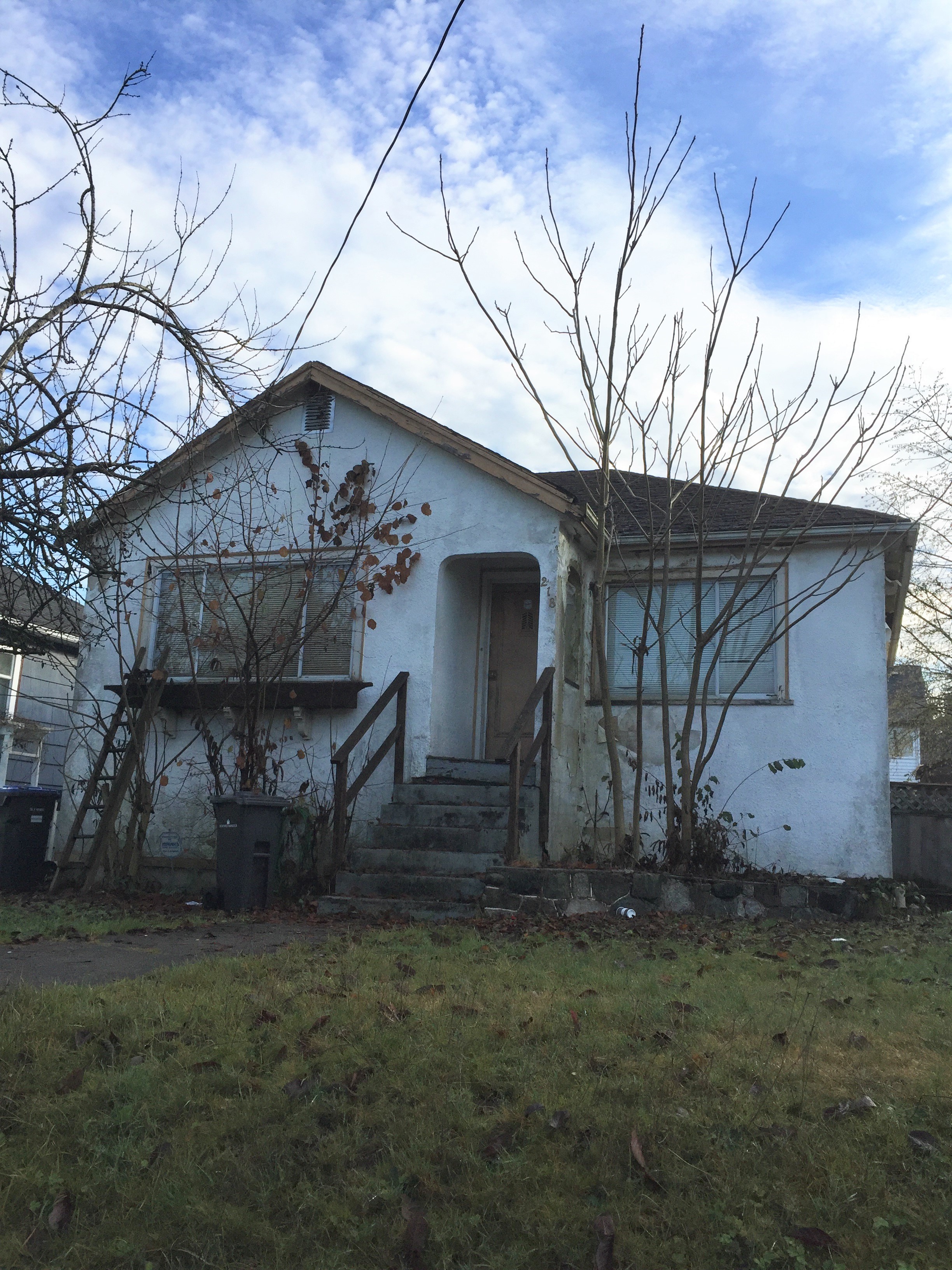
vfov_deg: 61.7
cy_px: 635
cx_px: 476
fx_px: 1063
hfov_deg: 48.2
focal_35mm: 29
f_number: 2.2
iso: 32
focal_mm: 4.15
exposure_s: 1/1464
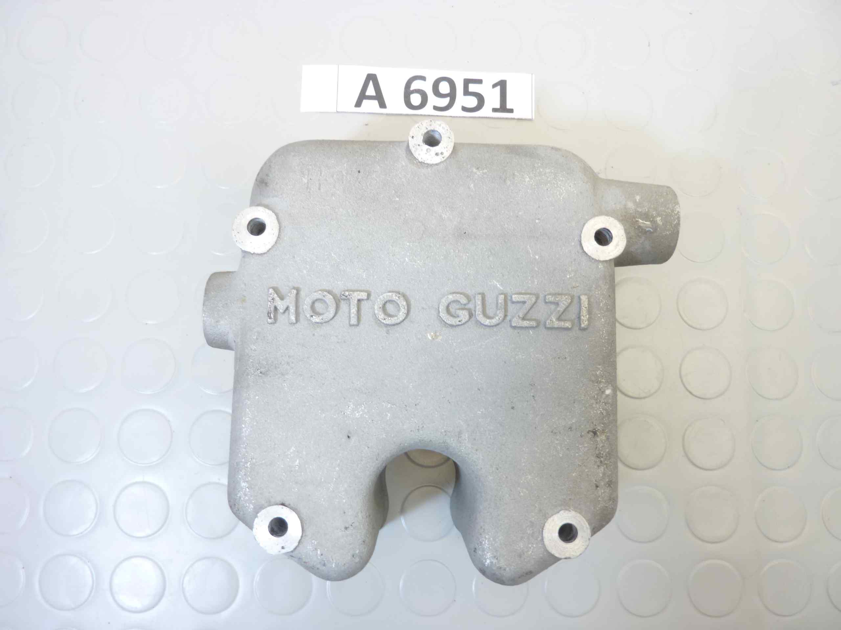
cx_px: 420
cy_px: 315
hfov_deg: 69.4
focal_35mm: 25
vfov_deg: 54.9
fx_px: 607
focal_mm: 4.1
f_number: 3.3
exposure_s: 1/13
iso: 80
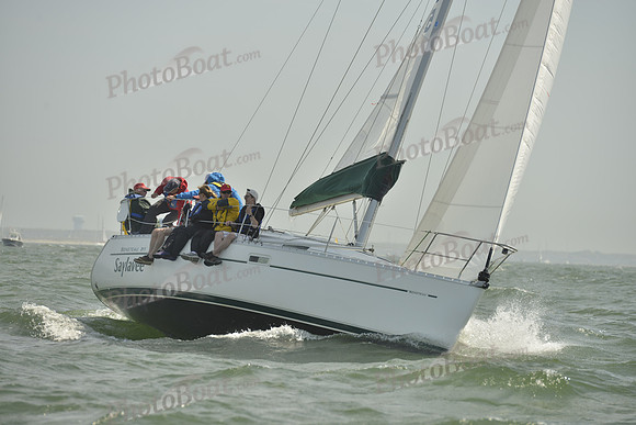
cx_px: 318
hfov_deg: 10.3
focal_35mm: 200
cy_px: 212
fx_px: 3534
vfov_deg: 6.9
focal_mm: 200
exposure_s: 1/1250
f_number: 7.1
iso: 200
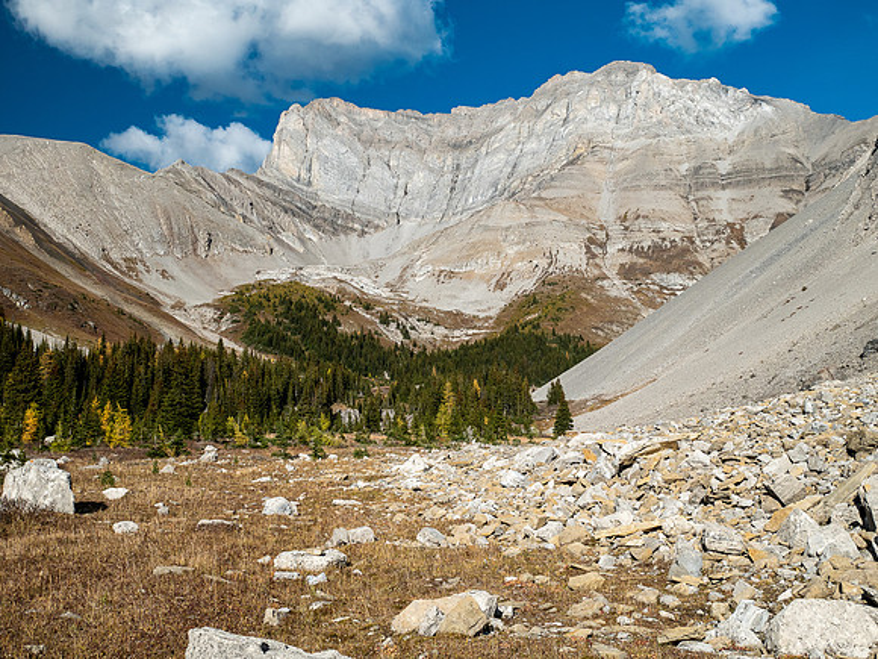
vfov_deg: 36.0
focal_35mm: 40
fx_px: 1015
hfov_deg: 46.8
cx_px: 439
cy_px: 330
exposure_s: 1/320
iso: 200
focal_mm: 20
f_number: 8
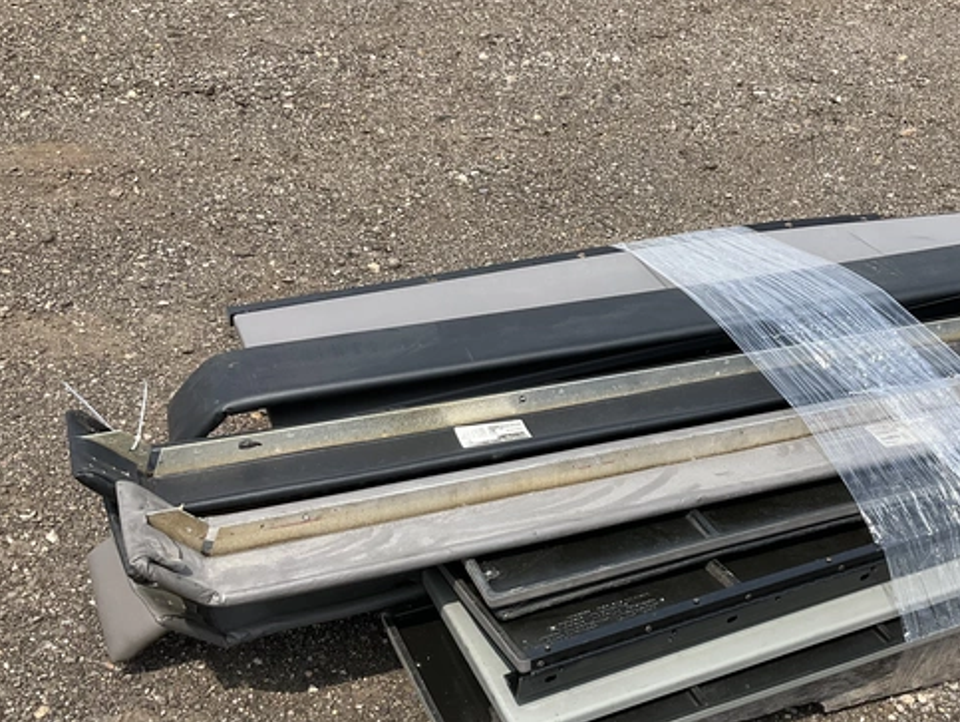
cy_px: 456
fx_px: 1249
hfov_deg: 41.6
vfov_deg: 32.1
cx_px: 630
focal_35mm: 45
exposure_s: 1/1490
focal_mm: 3
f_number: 1.8
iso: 25
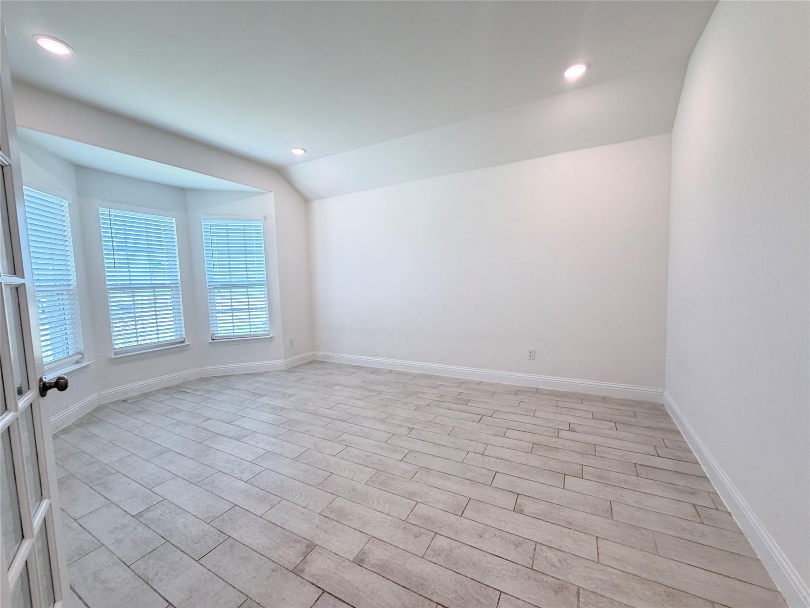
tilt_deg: -4.2
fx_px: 328
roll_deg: +2.4
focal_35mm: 14
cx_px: 405
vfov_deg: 85.7
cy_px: 304
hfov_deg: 102.1
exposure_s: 1/120
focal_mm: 2.22
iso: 200
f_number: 2.2
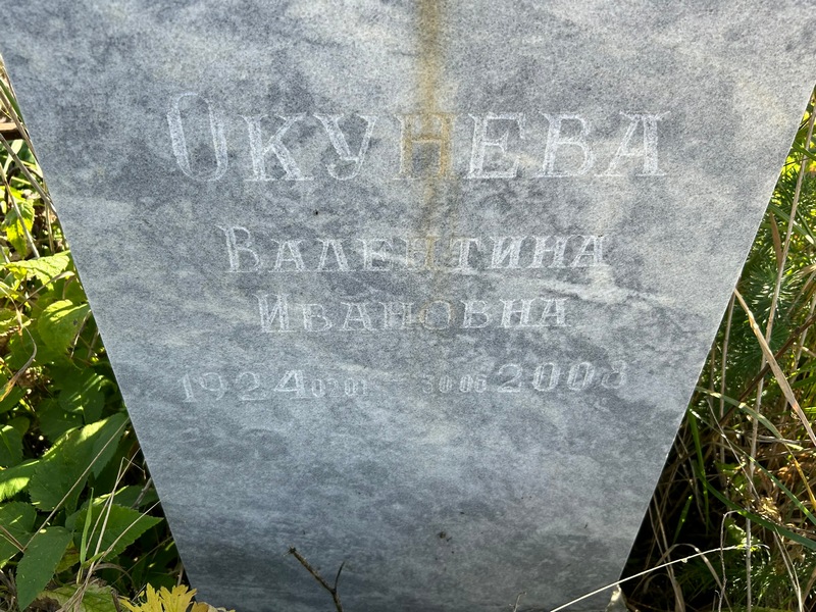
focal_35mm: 26
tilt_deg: -37.1
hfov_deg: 67.3
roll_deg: +1.1
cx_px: 408
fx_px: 613
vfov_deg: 53.1
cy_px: 306
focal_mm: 5.7
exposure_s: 1/581
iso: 50
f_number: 1.5
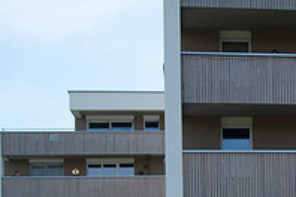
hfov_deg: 23.9
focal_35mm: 82
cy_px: 269
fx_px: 674
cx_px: 283
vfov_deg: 15.7
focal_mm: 28
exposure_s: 1/250
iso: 200
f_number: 11
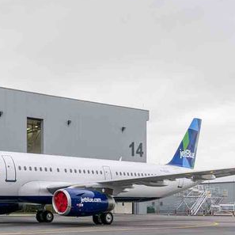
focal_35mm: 70
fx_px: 538
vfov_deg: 24.7
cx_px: 36
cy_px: 117
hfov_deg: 24.1
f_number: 6.3
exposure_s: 1/800
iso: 400
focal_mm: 24
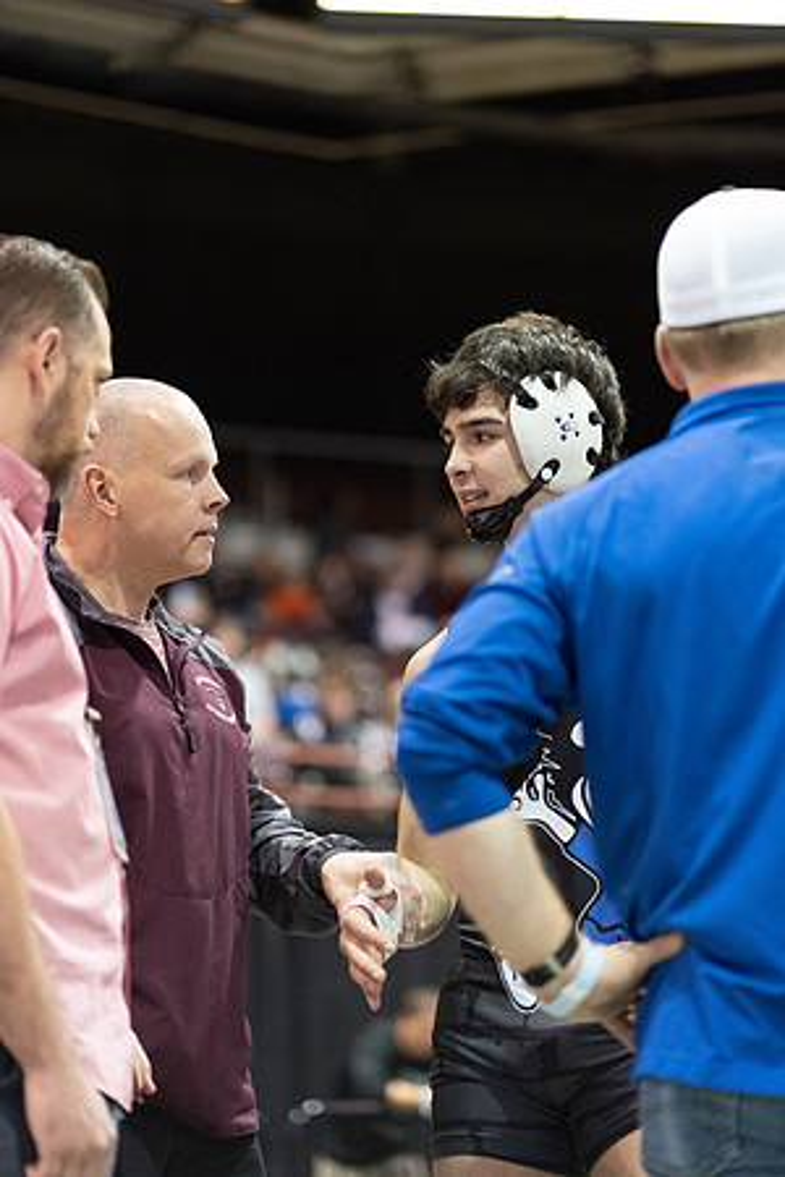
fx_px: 2780
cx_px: 392
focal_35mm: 85
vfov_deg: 23.9
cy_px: 588
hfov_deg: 16.1
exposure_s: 1/500
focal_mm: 85
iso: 4000
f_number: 1.8
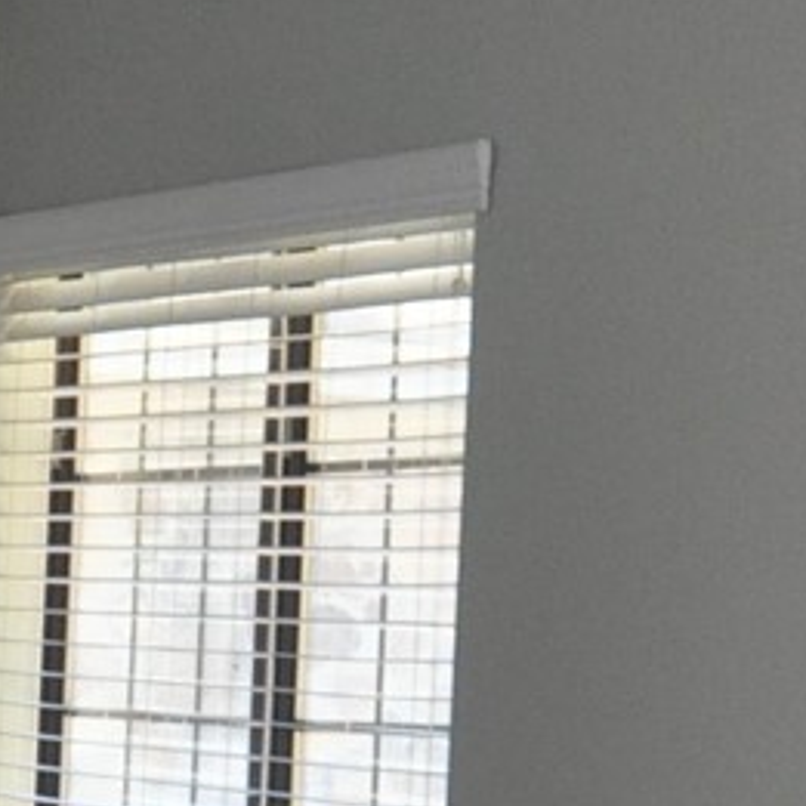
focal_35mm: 191
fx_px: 5031
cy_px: 897
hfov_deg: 9.1
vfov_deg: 9.1
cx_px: -114
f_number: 3.5
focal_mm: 18
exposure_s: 1/60
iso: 800
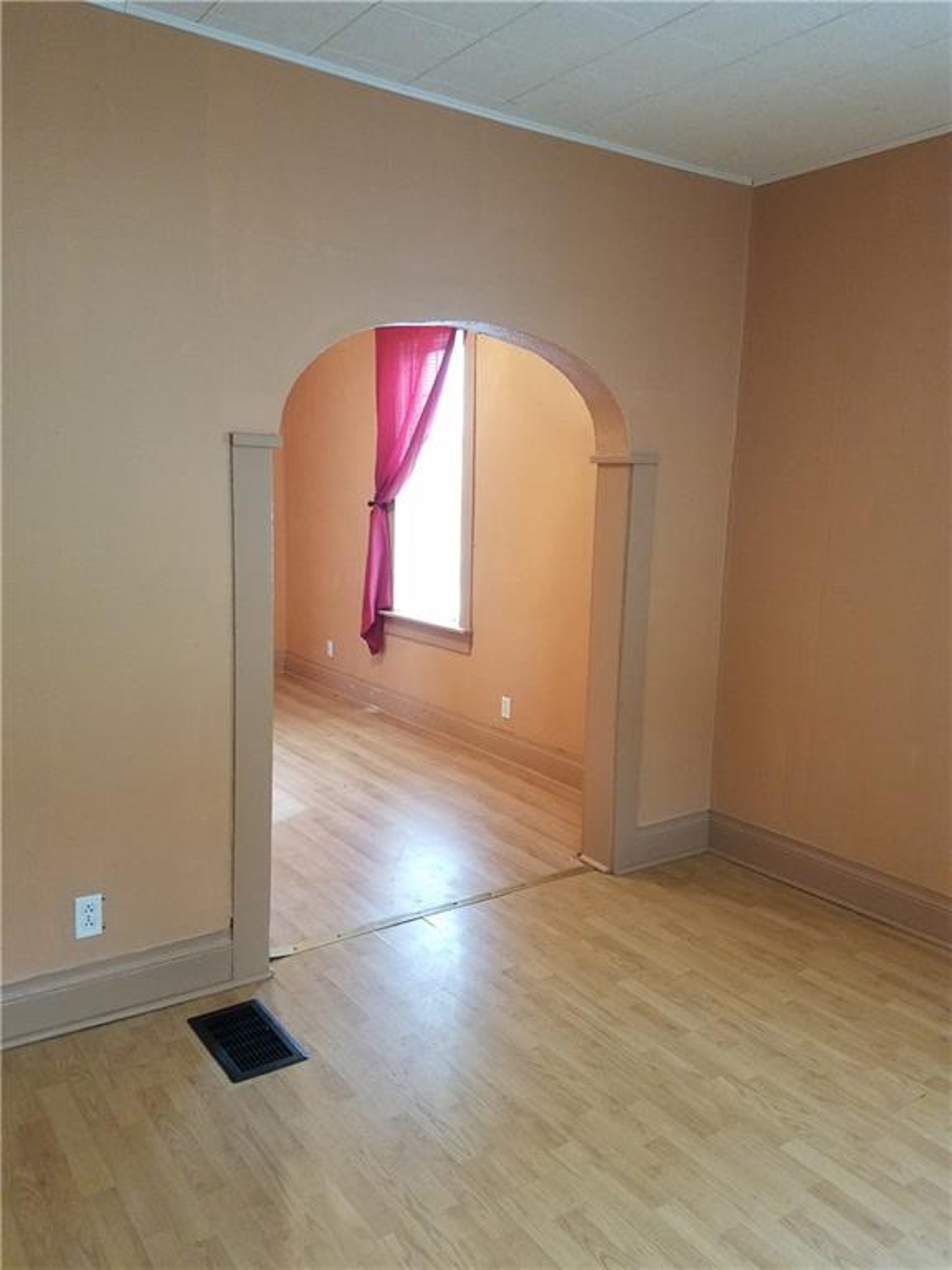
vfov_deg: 67.3
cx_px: 476
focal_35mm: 26
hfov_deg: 53.1
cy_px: 635
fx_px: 953
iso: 160
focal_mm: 4.2
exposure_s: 1/40
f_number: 1.7
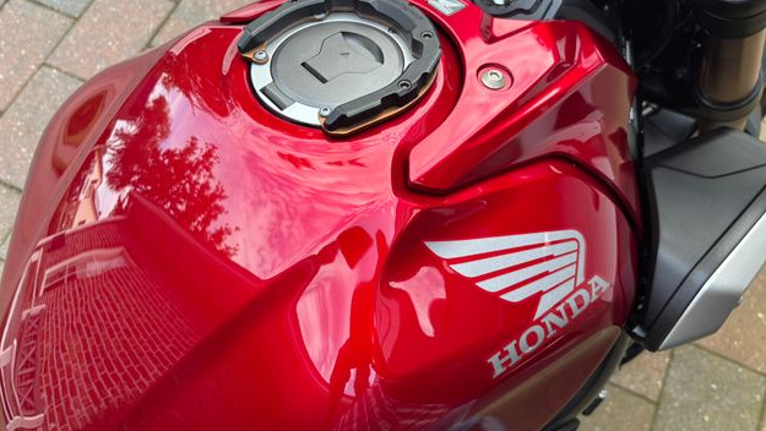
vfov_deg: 40.2
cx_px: 390
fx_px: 589
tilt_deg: -68.9
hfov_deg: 66.0
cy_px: 213
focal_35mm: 29
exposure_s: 1/121
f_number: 1.6
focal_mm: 5.96
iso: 32
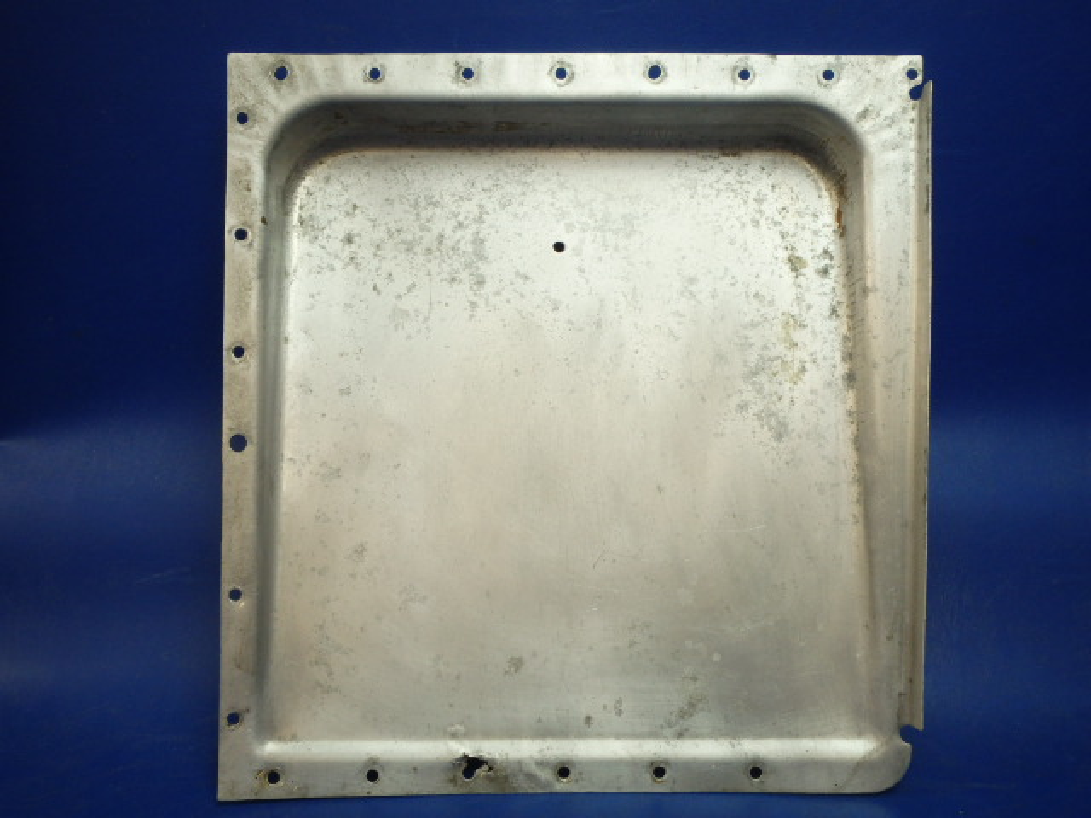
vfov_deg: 49.7
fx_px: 882
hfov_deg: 63.4
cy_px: 409
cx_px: 546
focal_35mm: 28
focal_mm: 5
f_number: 3.9
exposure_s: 1/50
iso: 200
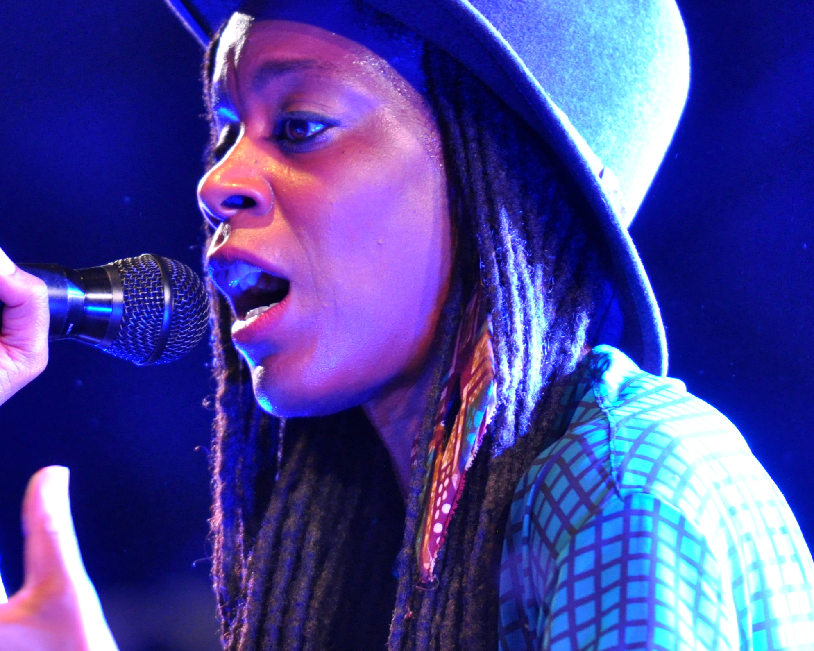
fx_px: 14621
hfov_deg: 3.2
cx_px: 193
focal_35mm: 607
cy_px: 319
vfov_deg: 2.6
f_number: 2.8
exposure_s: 1/125
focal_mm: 200
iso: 1000
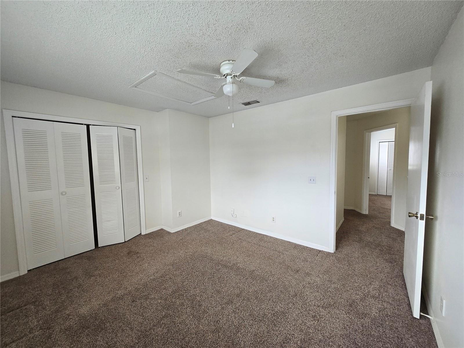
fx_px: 174
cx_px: 232
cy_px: 174
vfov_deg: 89.9
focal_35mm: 13
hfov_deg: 106.2
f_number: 2.2
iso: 160
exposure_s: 1/100
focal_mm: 1.7
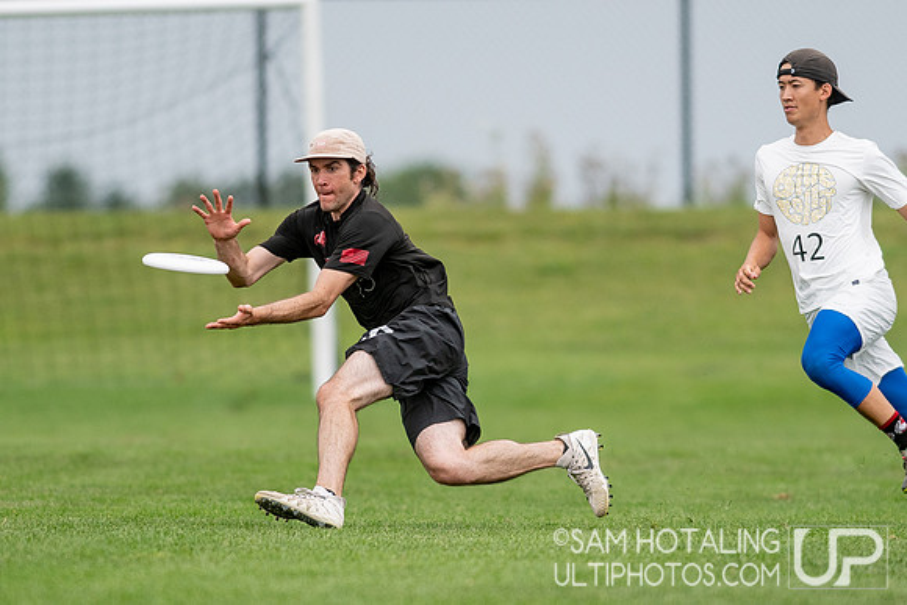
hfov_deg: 2.8
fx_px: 18335
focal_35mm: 728
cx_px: 443
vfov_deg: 1.9
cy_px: 415
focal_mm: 300
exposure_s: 1/3200
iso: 200
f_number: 2.8
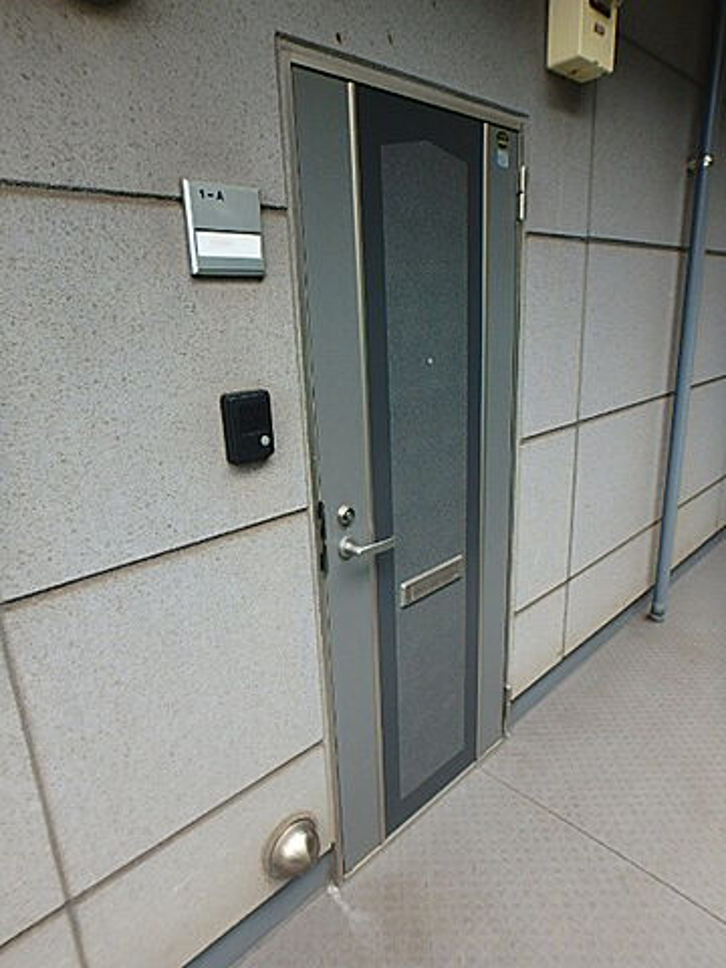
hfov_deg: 63.4
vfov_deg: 79.0
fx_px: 587
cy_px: 484
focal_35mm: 21
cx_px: 363
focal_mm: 3.7
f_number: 3.5
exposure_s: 1/60
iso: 125
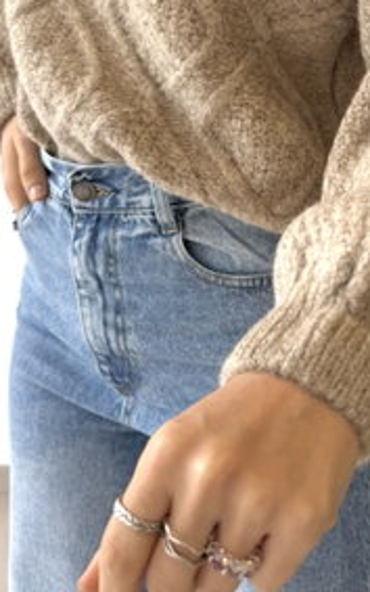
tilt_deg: -6.5
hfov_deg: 26.6
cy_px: 95
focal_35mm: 48
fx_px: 774
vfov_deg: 39.7
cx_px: 265
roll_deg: +1.3
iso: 100
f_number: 1.78
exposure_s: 1/121
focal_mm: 6.76
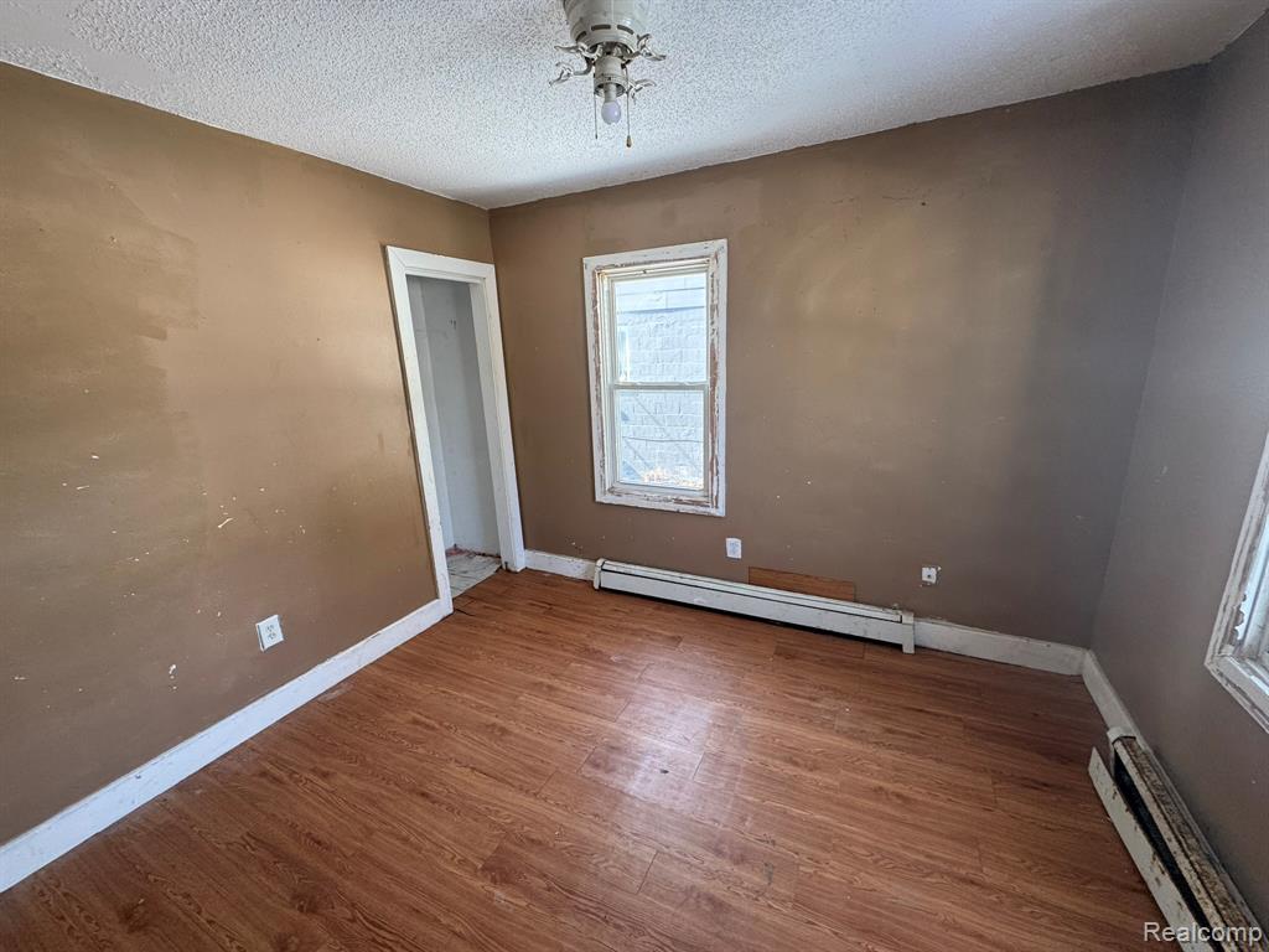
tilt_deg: -15.2
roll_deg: +2.5
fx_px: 513
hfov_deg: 102.1
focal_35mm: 14
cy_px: 476
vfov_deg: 85.7
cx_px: 634
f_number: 2.2
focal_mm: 2.22
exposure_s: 1/99
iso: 160
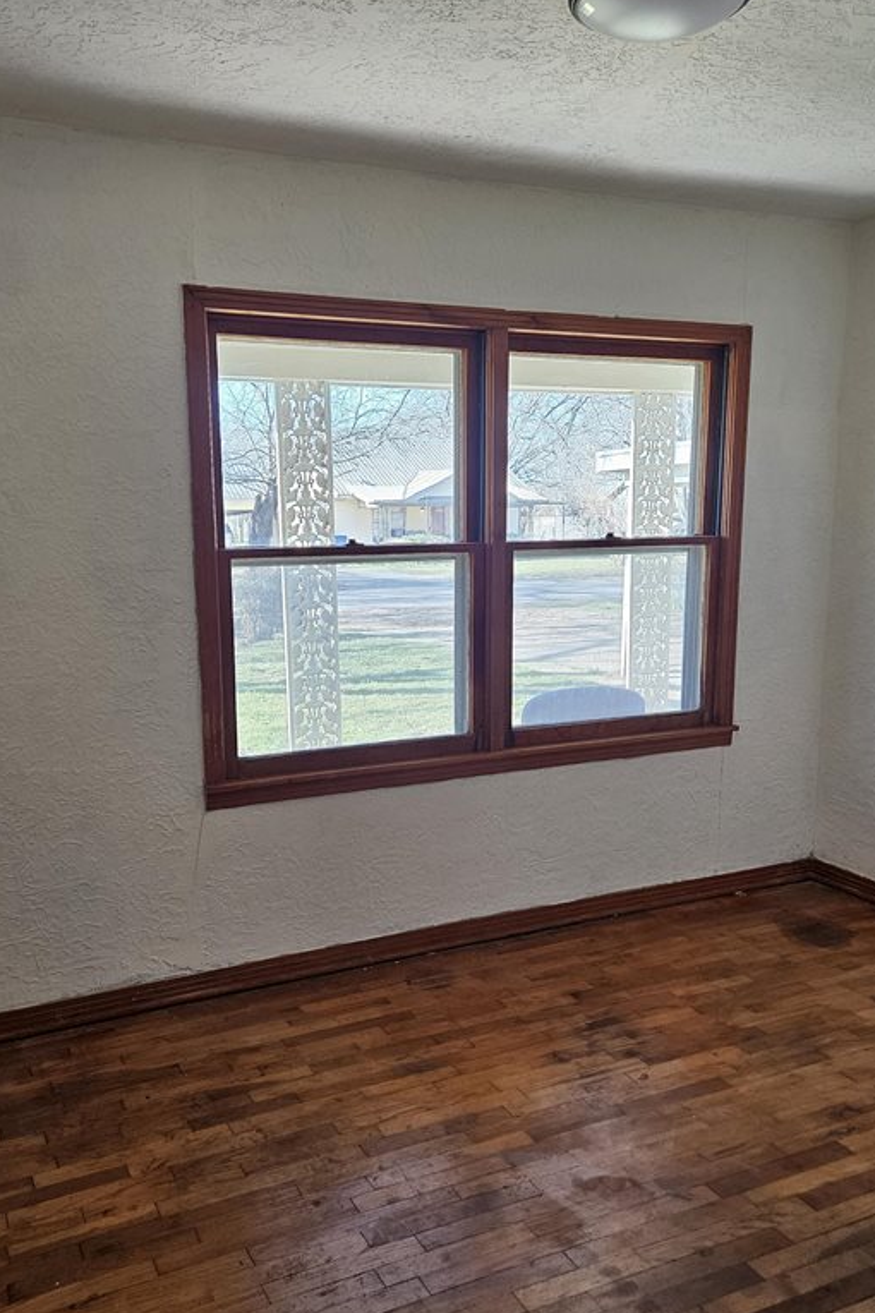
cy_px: 718
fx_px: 1094
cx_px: 407
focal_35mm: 30
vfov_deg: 61.8
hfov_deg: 43.6
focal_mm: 5.4
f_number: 1.8
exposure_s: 1/207
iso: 160
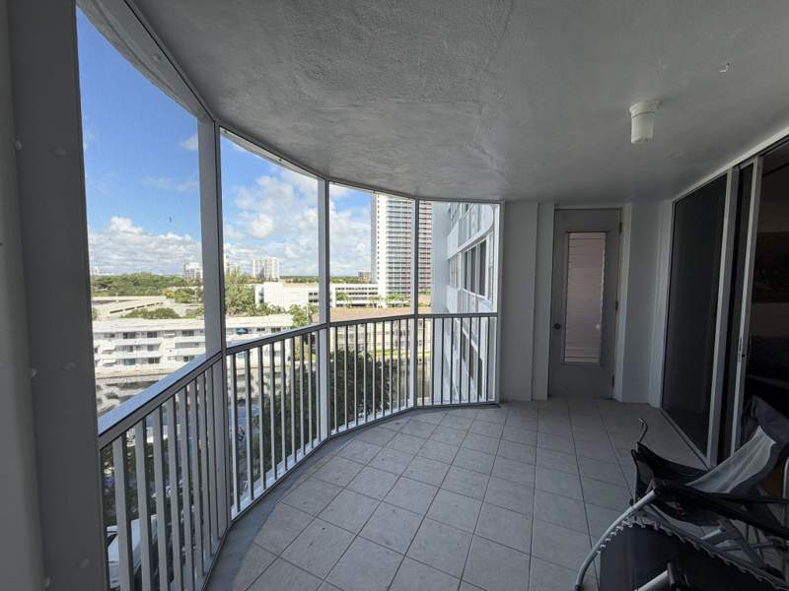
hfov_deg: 102.1
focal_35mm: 14
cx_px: 394
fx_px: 319
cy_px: 296
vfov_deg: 85.7
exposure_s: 1/502
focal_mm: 2.22
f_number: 2.2
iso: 40
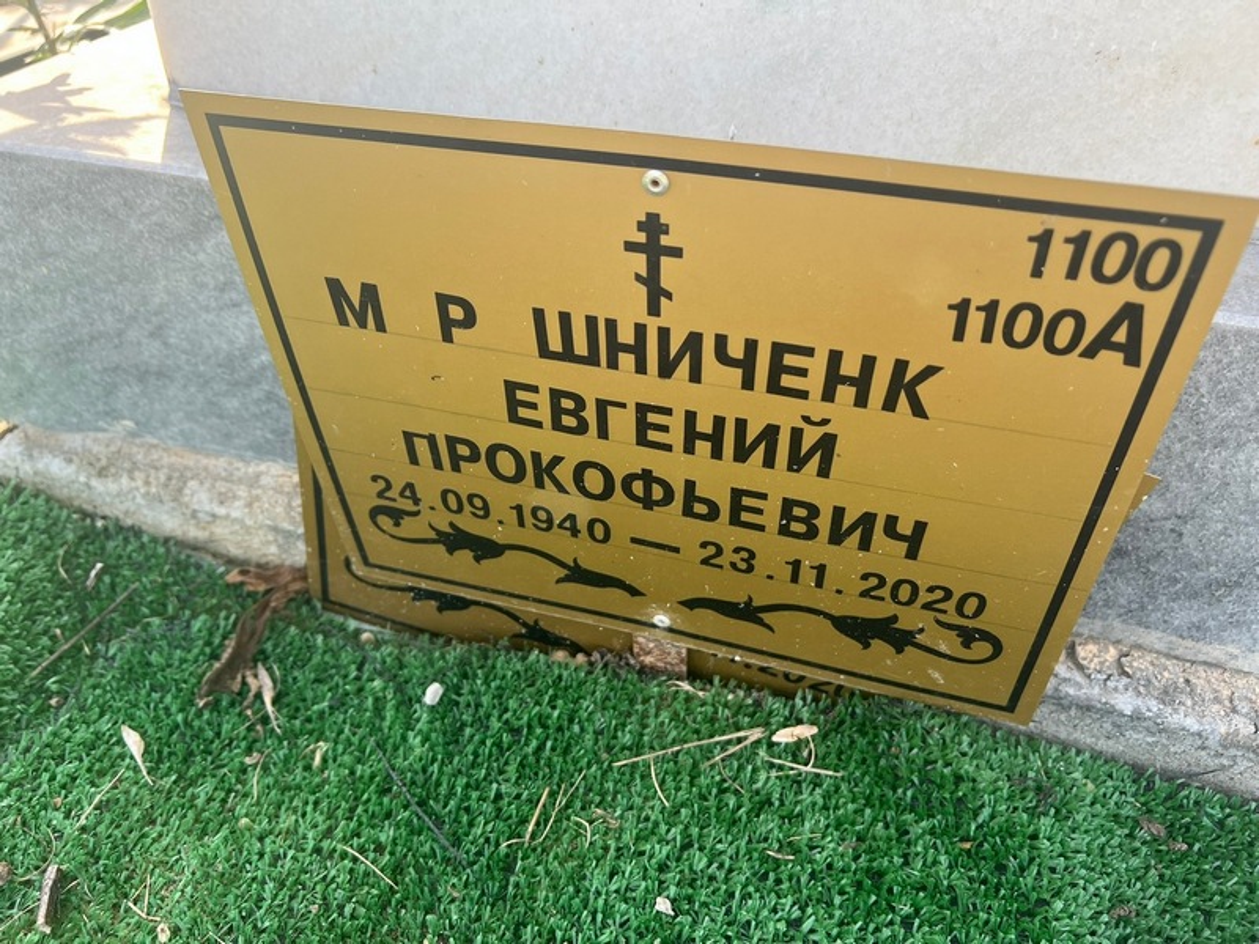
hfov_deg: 67.3
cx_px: 630
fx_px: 946
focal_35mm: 26
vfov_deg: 53.1
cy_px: 472
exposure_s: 1/267
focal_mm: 5.7
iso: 40
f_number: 1.5
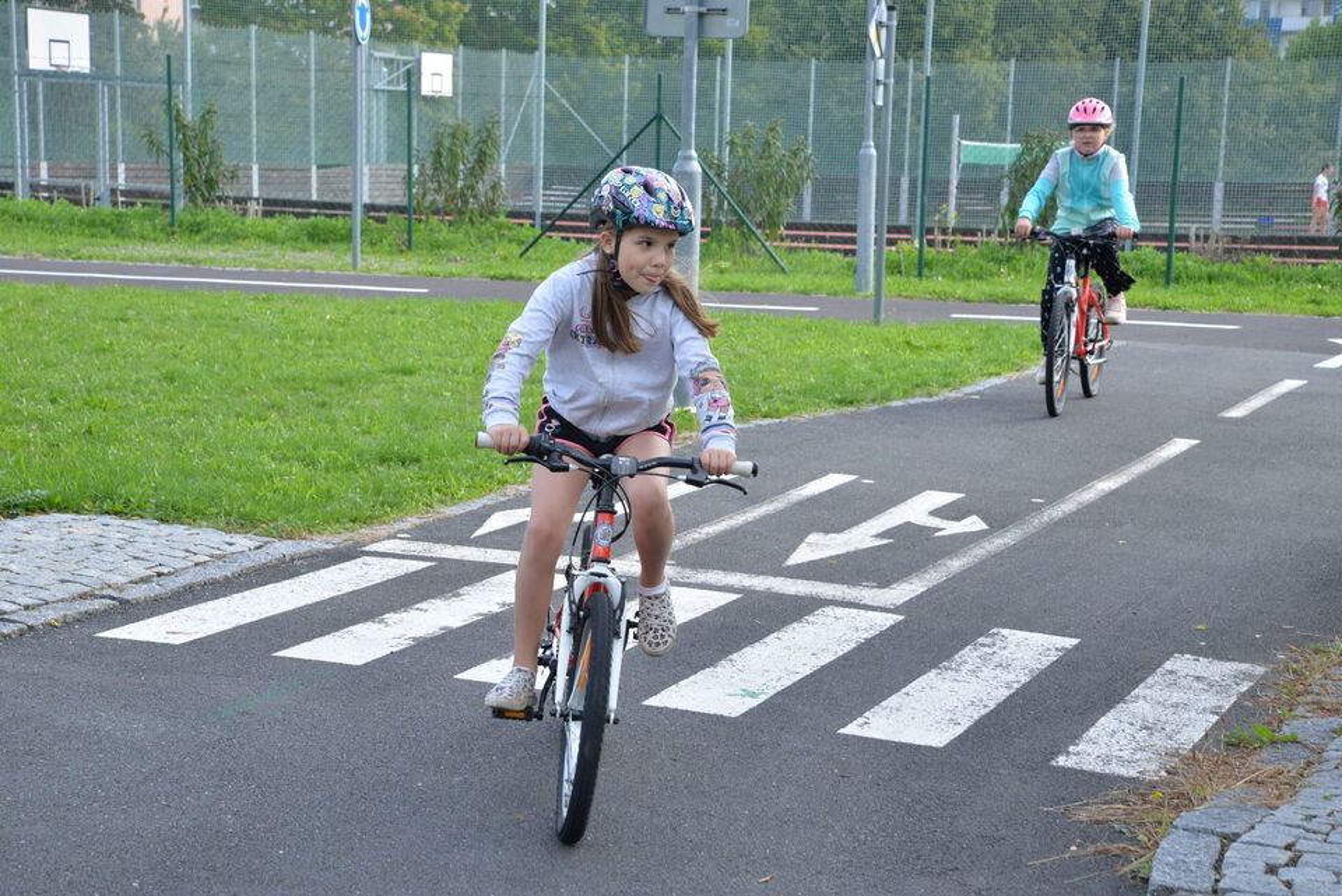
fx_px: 2797
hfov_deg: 27.0
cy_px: 448
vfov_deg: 18.2
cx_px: 671
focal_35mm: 75
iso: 400
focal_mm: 75
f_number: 10
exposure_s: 1/125
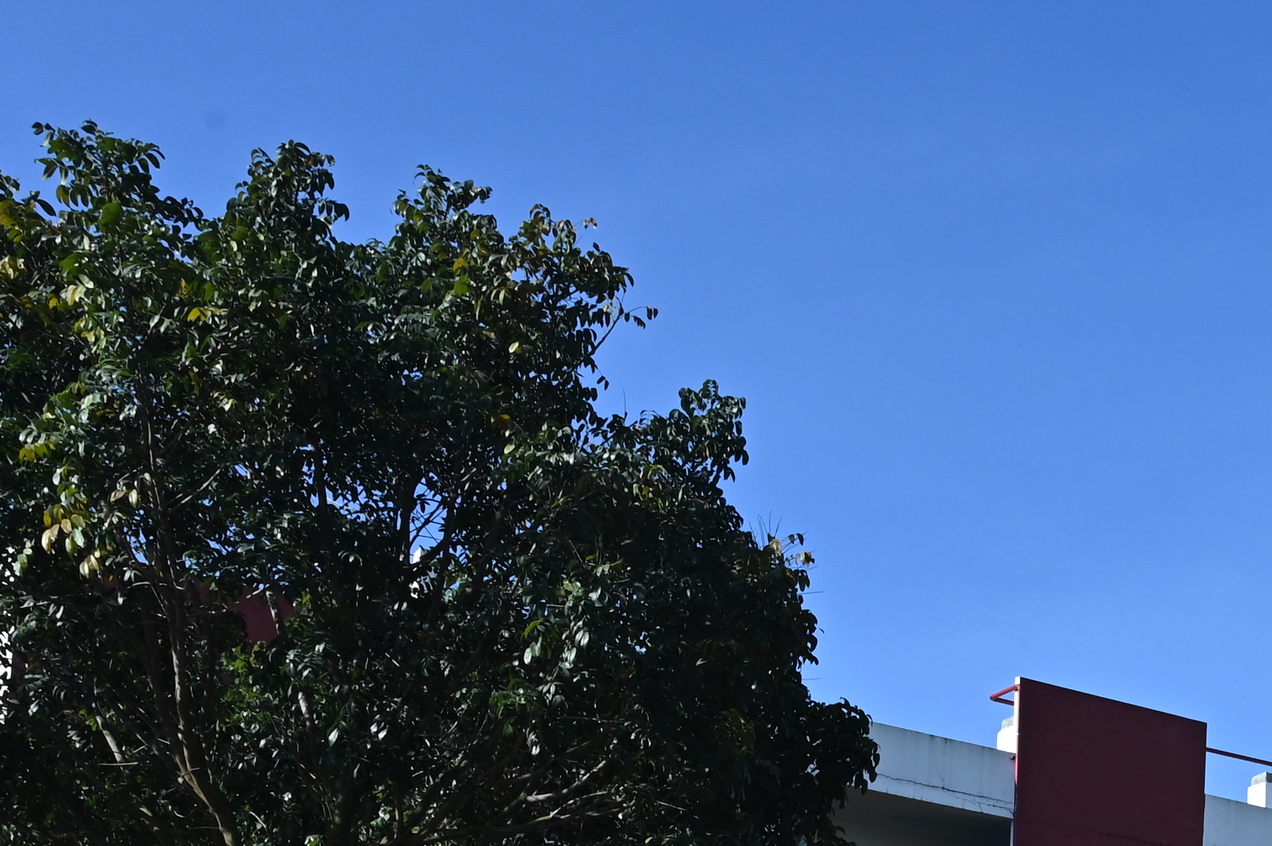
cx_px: 1392
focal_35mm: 73
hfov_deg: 25.7
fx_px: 2578
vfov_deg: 17.1
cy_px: 1219
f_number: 16
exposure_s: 1/160
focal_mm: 24
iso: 250
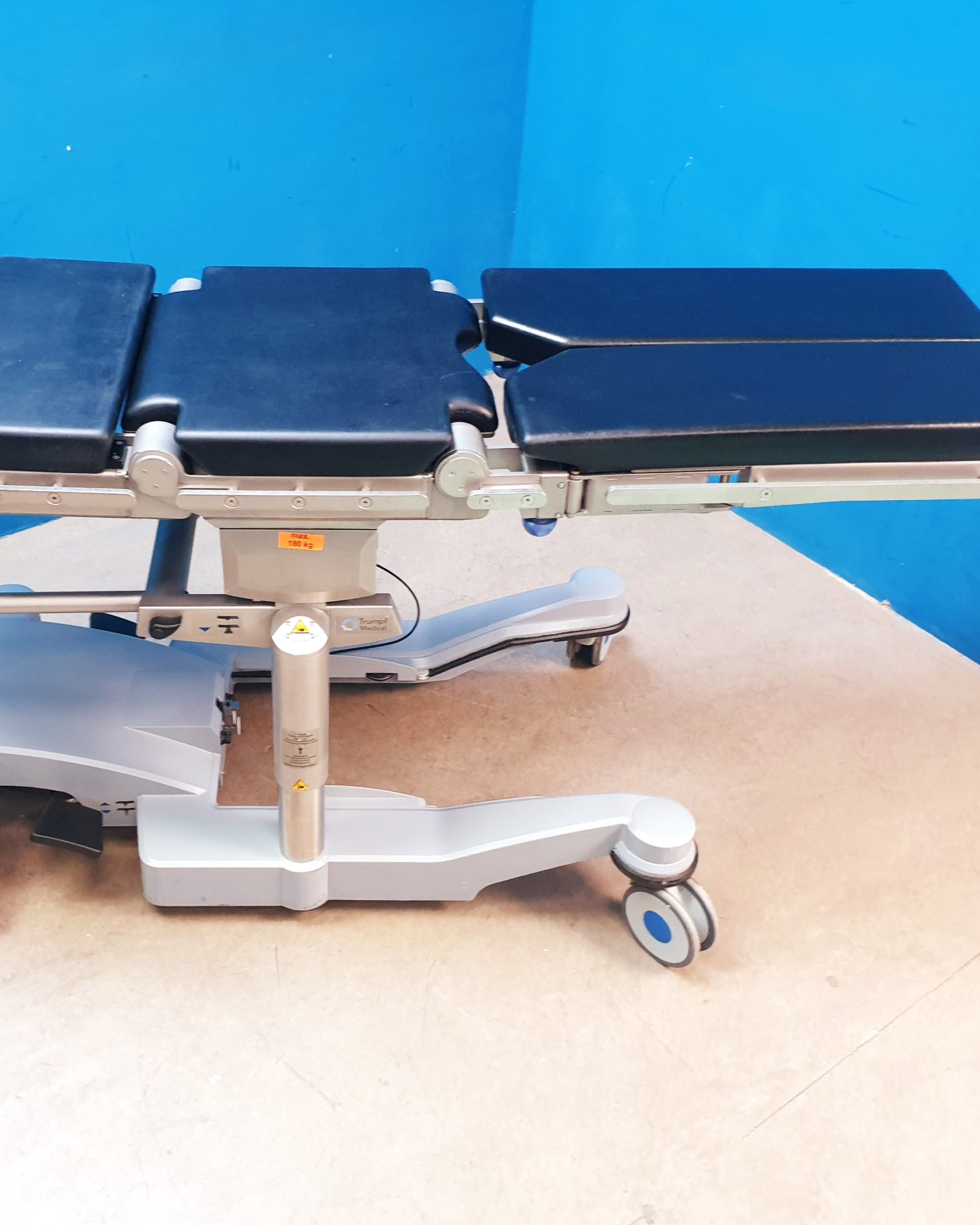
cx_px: 354
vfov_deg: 52.8
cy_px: 614
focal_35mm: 34
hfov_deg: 43.0
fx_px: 1233
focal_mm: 4.3
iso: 320
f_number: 2.4
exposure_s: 1/25
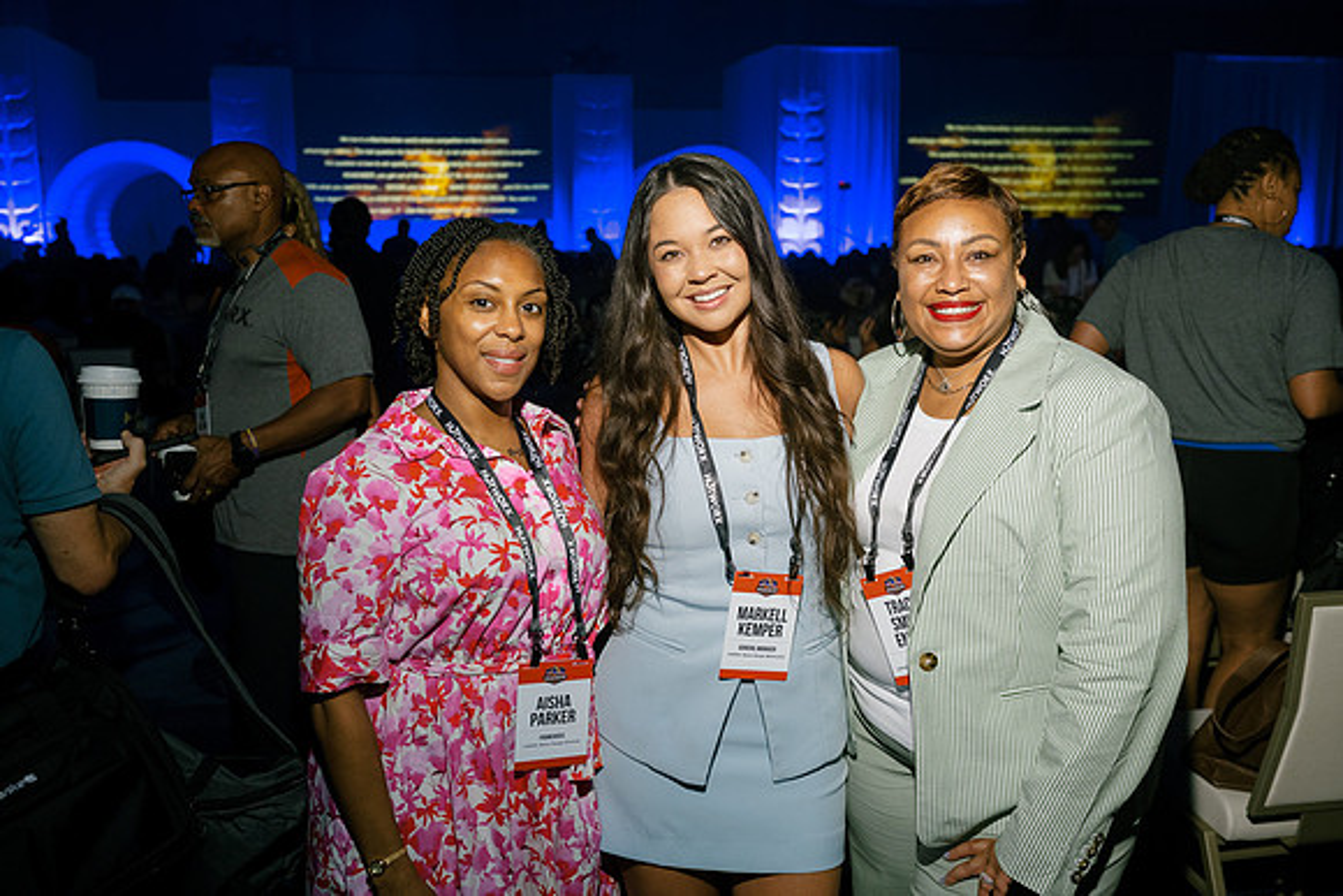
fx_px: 1306
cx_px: 672
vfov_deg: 37.9
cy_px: 448
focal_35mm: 35
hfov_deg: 54.4
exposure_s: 1/160
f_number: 4
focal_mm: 35
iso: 1250
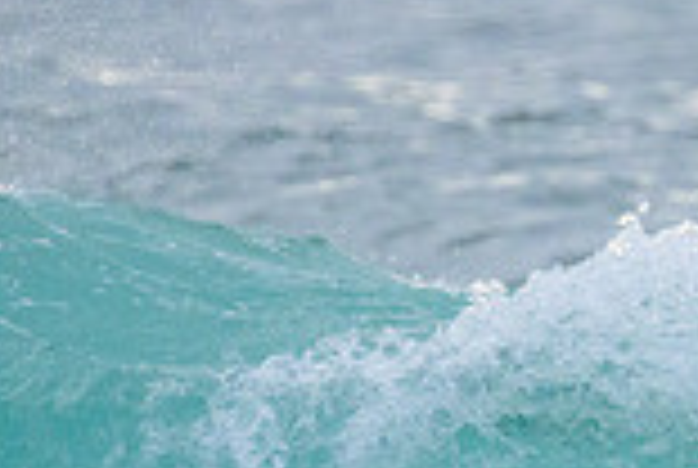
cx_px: 1012
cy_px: 444
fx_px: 64144
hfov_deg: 0.6
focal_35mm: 3302
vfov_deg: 0.4
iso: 2800
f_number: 11
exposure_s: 1/2000
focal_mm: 800
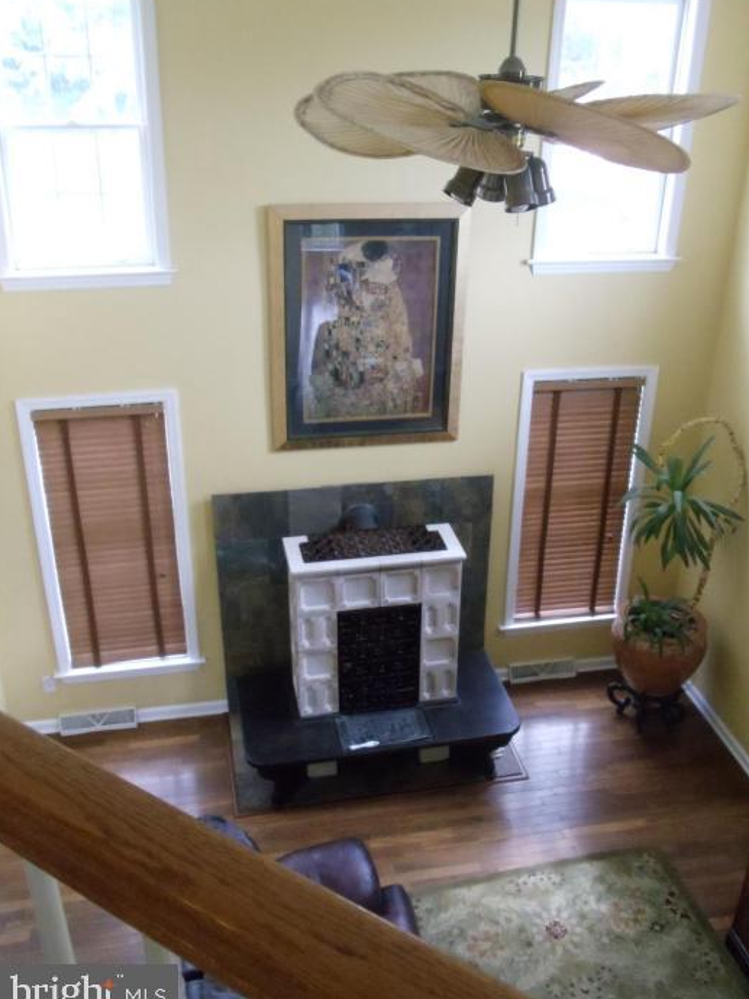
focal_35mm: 49
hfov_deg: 29.6
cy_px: 468
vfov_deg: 38.9
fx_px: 1415
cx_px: 414
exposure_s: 1/100
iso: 800
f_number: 3.5
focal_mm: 6
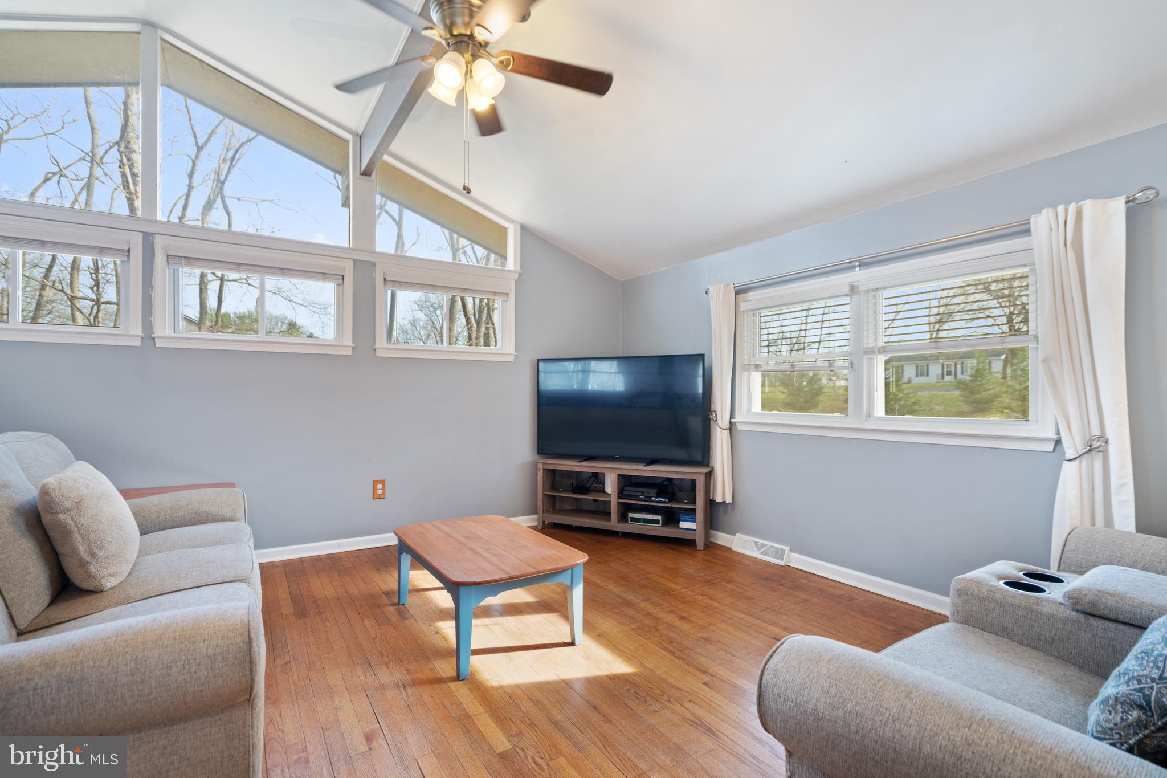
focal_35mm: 16
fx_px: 519
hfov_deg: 96.7
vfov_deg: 73.7
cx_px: 584
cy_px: 389
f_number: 4
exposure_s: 1/100
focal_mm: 16
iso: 320
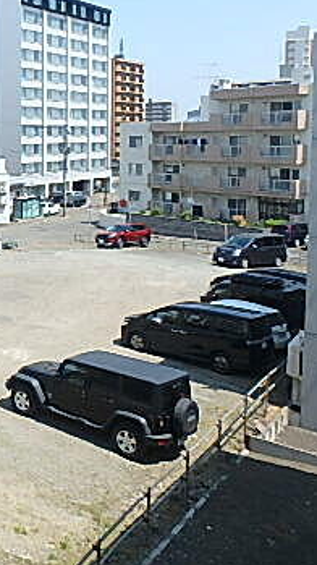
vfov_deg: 47.5
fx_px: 628
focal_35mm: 42
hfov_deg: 23.5
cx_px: -139
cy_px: 186
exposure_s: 1/400
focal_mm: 3.7
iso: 125
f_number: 6
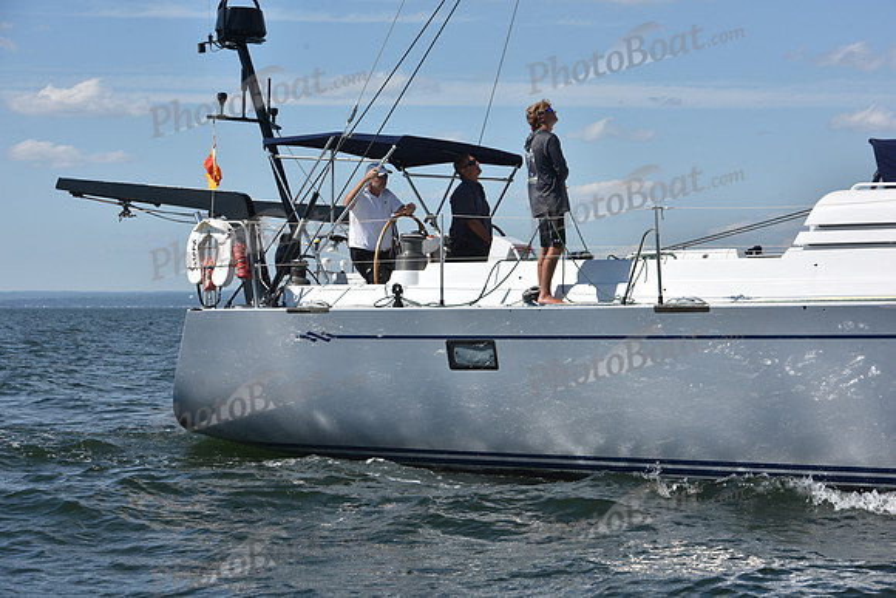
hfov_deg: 19.5
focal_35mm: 105
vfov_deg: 13.0
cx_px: 448
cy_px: 299
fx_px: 2614
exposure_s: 1/1250
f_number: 10
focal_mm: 105
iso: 320
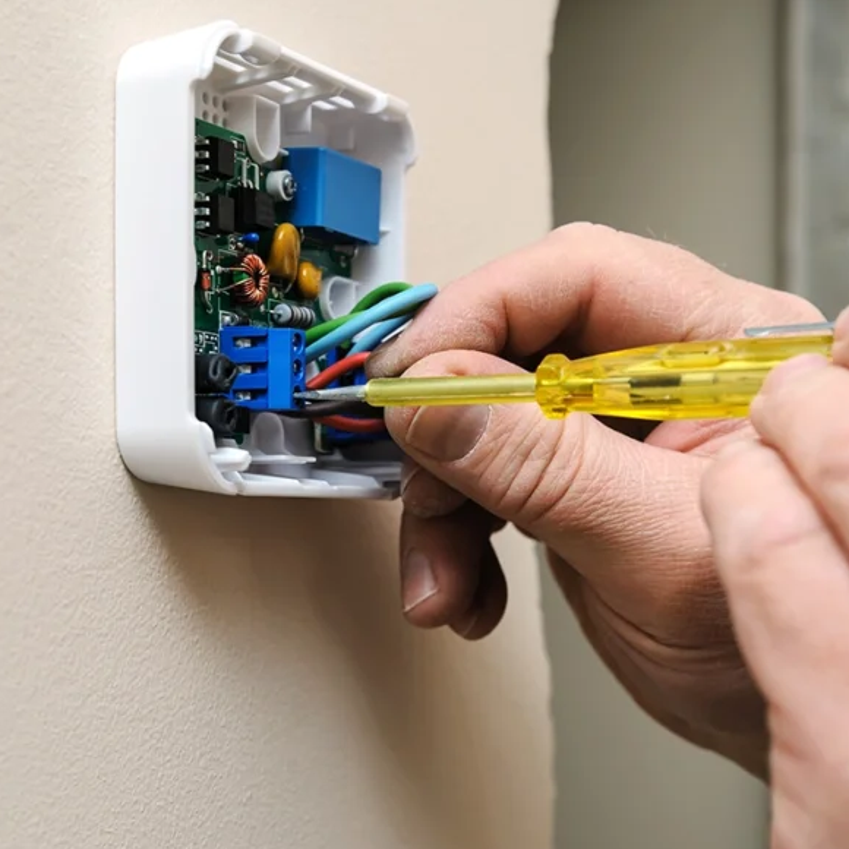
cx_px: 558
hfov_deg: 23.9
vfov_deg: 24.0
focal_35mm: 72
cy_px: 450
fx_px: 1998
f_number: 7.1
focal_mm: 48
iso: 250
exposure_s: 1/125
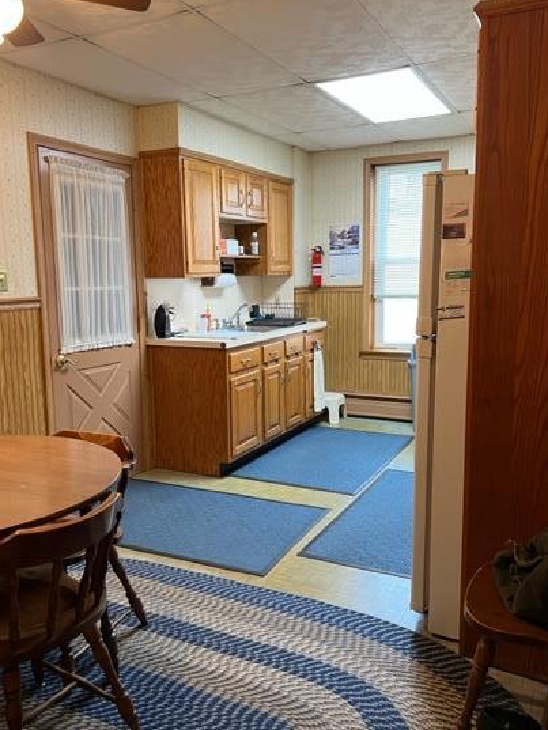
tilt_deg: -8.7
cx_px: 260
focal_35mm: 31
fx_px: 654
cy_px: 362
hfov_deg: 45.4
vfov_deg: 58.3
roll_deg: +0.4
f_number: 1.5
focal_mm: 5.7
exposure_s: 1/60
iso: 160
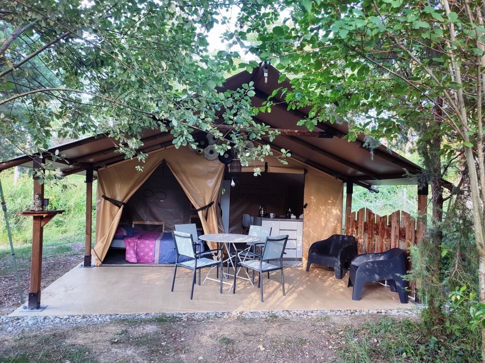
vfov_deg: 54.9
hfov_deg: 69.4
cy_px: 182
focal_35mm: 25
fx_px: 350
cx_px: 242
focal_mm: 6.04
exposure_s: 1/33
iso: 66
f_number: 1.9
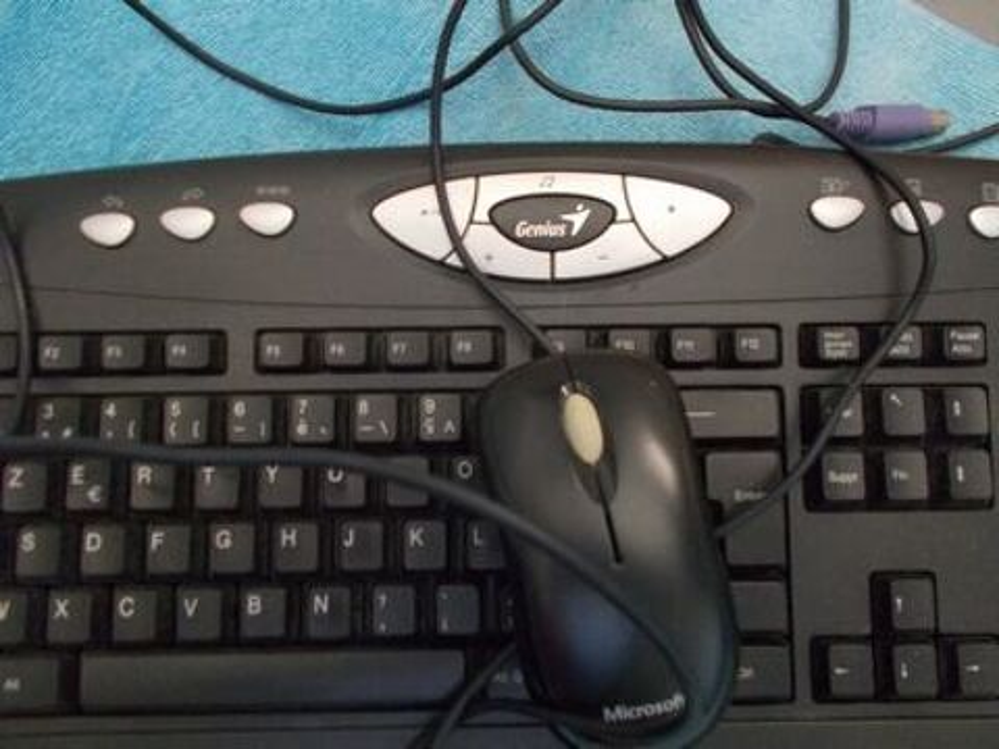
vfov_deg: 53.1
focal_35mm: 26
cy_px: 374
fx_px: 750
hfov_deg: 67.3
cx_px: 500
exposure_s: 1/15
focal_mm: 4.6
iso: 400
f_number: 3.2
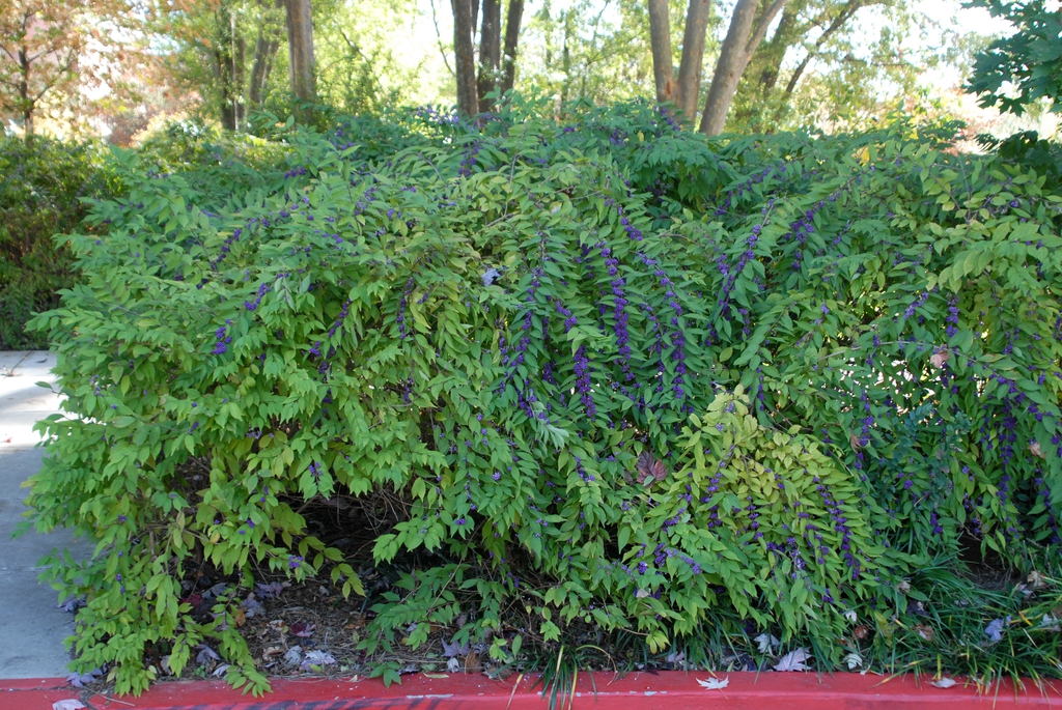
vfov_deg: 32.0
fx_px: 1240
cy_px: 355
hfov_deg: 46.4
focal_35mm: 42
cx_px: 531
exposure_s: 1/90
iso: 400
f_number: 5
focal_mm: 28
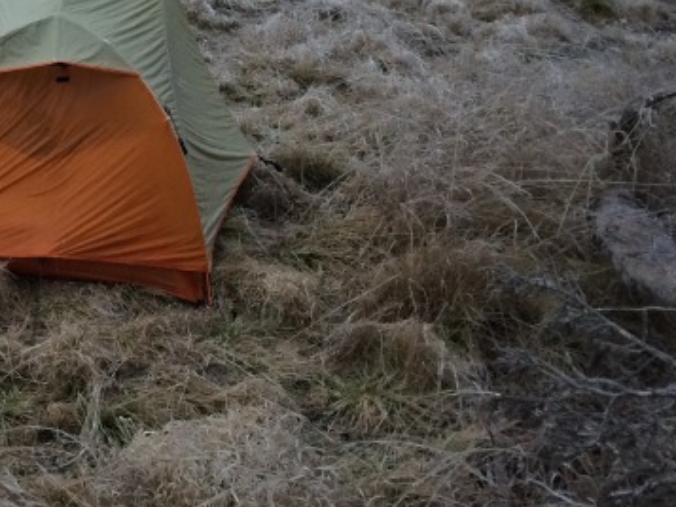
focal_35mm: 65
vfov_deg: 22.3
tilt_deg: -14.5
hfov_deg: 28.0
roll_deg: +3.2
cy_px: 95
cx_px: -4
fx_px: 1270
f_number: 2.2
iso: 80
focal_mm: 4.15
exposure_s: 1/30
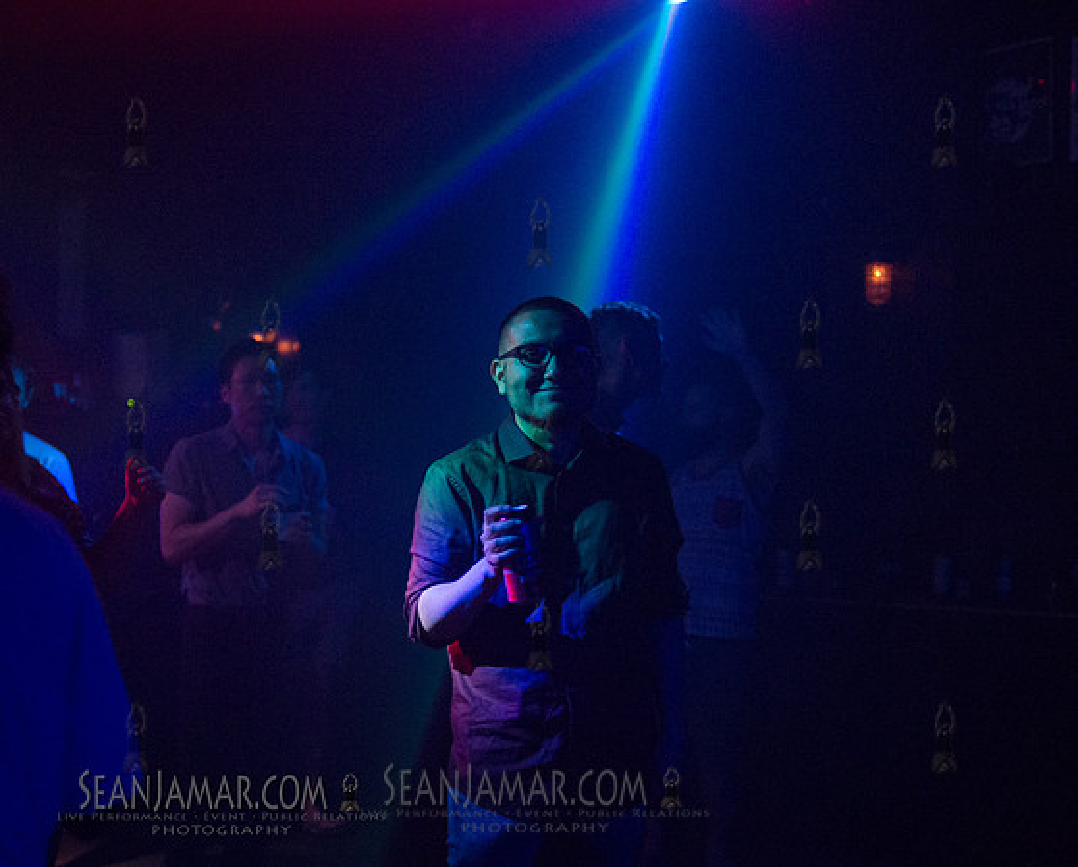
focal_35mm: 51
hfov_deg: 36.5
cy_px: 560
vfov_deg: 29.6
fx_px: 1633
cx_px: 503
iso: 5000
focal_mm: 35
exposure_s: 1/125
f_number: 2.2
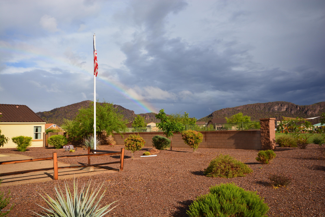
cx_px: 162
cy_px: 108
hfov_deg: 61.9
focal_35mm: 30
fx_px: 271
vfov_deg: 43.6
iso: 200
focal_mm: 20
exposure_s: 1/400
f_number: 11
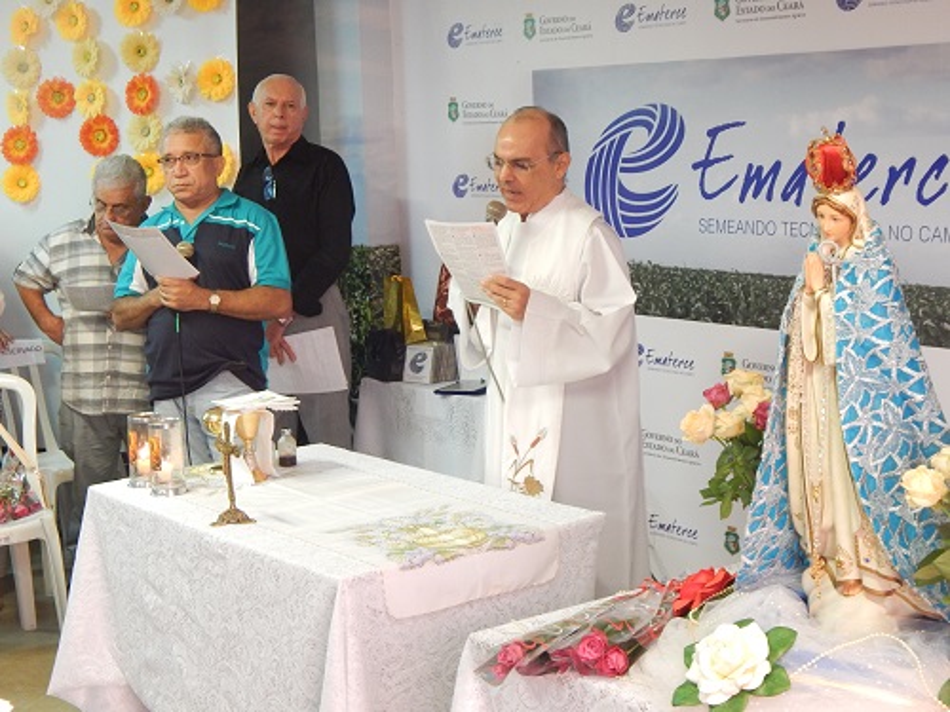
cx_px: 475
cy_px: 356
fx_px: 1674
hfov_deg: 31.7
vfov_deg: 24.0
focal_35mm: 61
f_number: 4
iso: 400
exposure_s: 1/25
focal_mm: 10.9
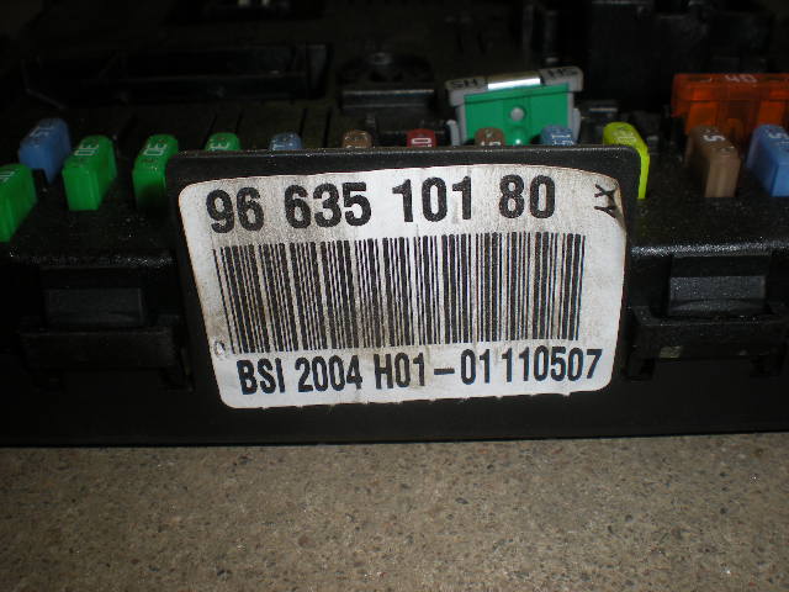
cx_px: 394
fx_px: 866
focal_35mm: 38
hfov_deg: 49.0
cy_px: 296
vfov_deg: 37.7
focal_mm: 6.3
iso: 64
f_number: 4.6
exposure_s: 1/60
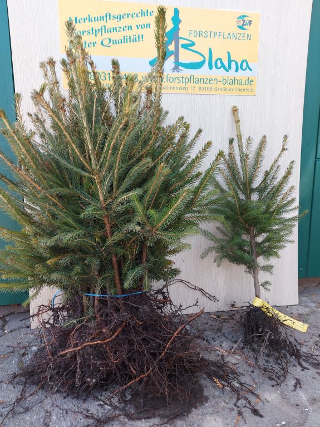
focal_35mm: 25
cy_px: 212
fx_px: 308
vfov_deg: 69.4
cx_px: 157
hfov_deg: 54.9
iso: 40
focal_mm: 5.23
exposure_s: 1/100
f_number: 1.8
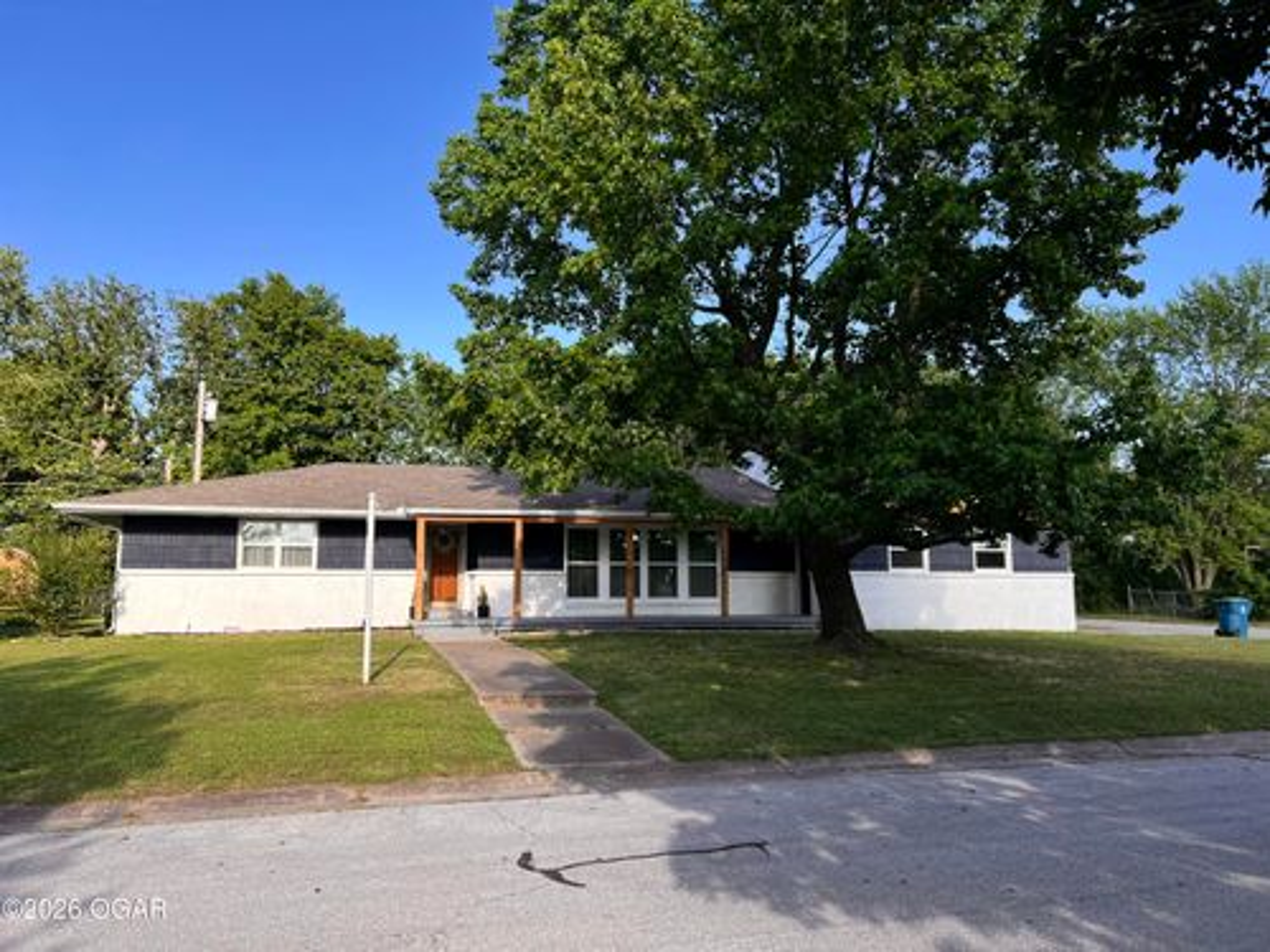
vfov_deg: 53.1
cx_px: 635
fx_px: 954
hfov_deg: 67.3
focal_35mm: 26
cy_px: 476
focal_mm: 5.7
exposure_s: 1/1295
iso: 50
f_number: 1.5
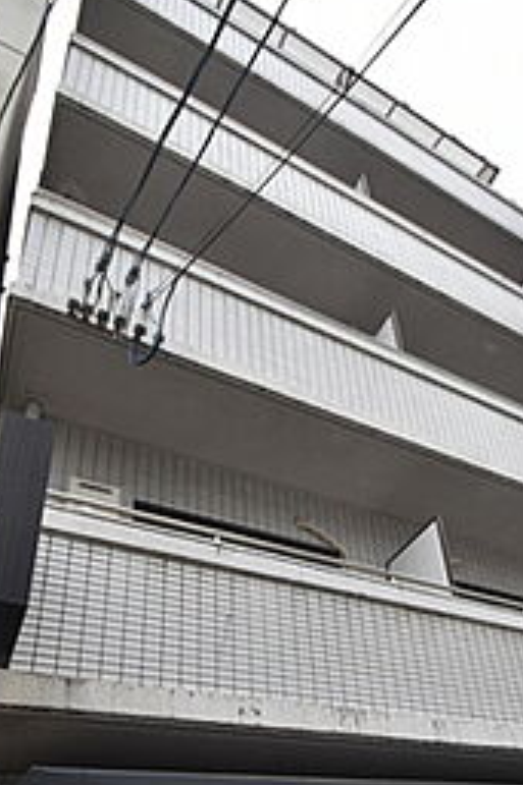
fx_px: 611
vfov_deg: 60.8
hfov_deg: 45.7
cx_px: 346
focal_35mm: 28
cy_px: 614
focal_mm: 10
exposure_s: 1/250
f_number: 6.3
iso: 200
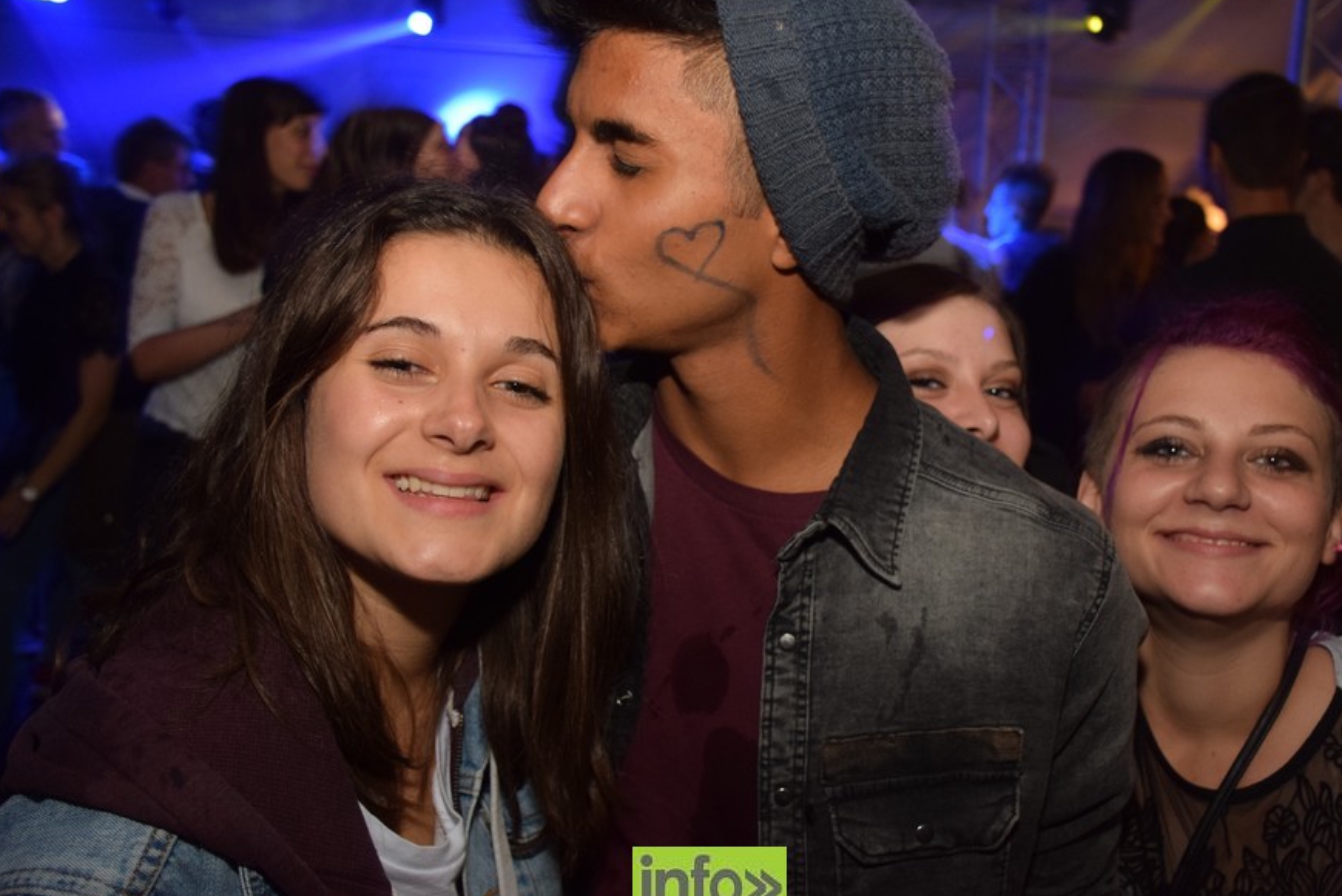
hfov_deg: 47.8
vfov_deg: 33.0
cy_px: 433
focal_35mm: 41
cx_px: 710
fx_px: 1514
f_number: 4.5
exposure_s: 1/10
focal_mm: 23
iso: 800
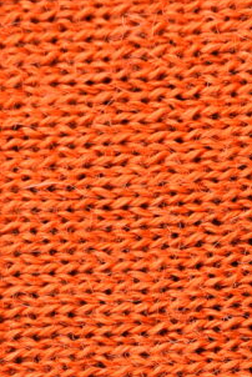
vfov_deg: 17.7
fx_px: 1121
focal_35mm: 107
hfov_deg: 12.6
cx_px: 264
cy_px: 504
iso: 400
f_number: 6.3
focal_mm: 24
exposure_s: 1/160
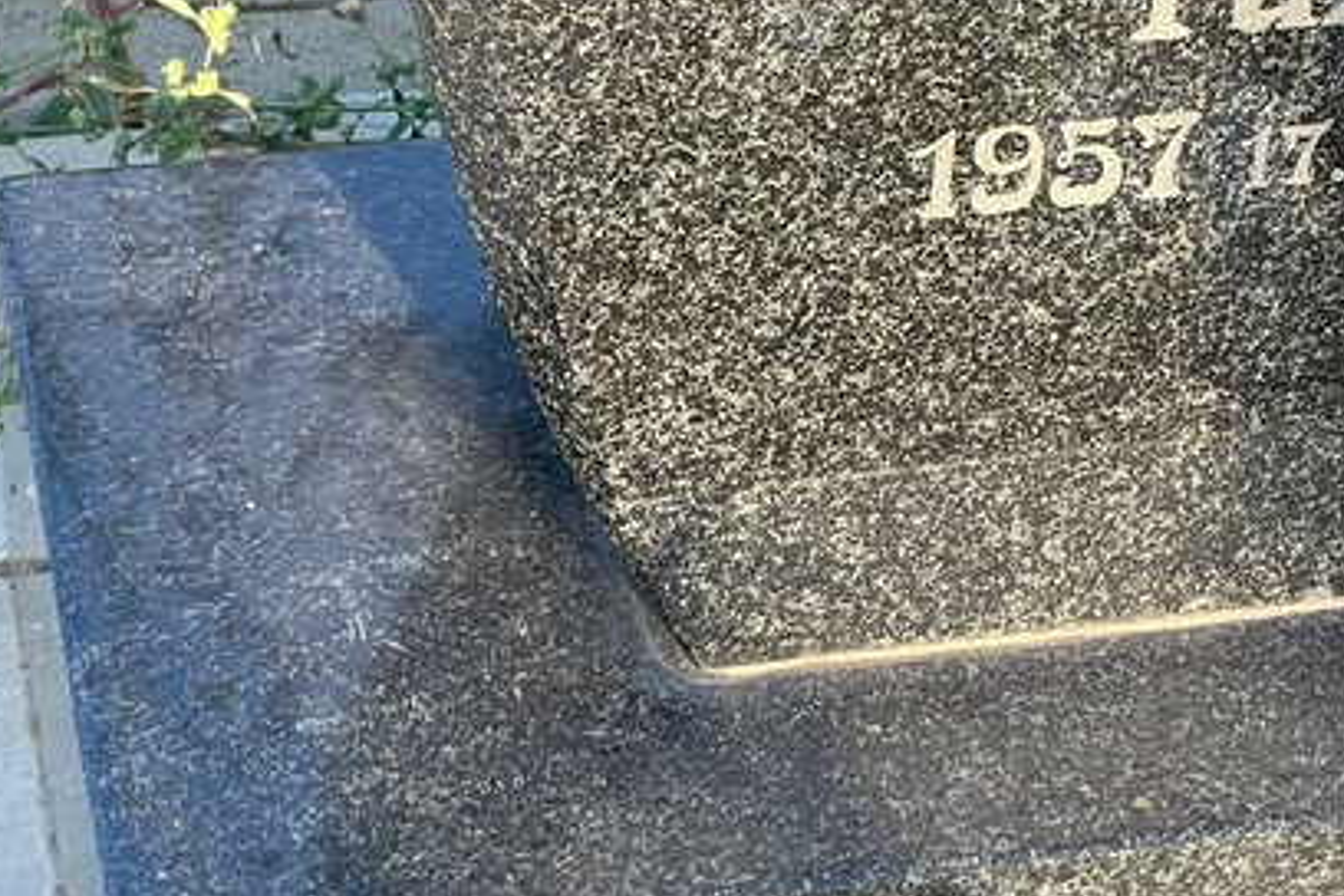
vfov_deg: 8.7
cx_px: 1242
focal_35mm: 157
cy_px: 23
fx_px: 5861
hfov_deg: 13.0
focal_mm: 9
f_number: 2.8
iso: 40
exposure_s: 1/99
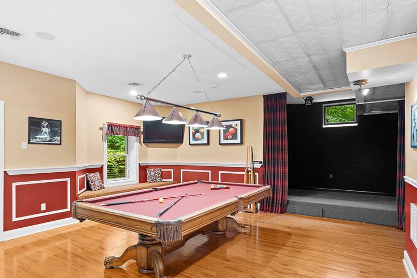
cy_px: 153
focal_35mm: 21
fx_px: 243
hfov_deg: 80.9
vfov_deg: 59.4
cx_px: 185
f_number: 8
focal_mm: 16
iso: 160
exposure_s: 1/2.5
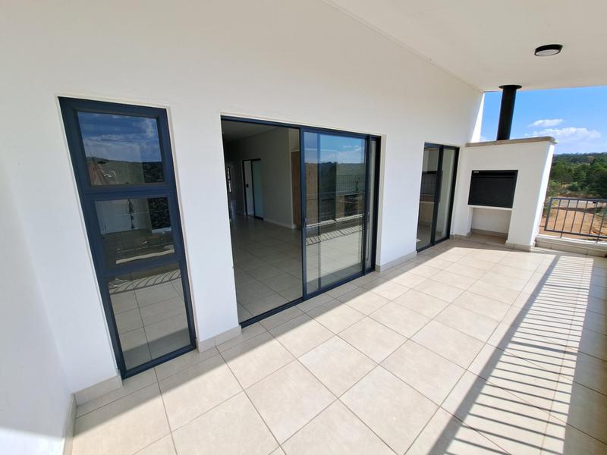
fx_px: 228
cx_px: 304
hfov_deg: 106.2
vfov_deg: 89.9
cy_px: 228
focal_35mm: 13
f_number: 2.2
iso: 50
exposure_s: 1/1217
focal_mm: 1.74
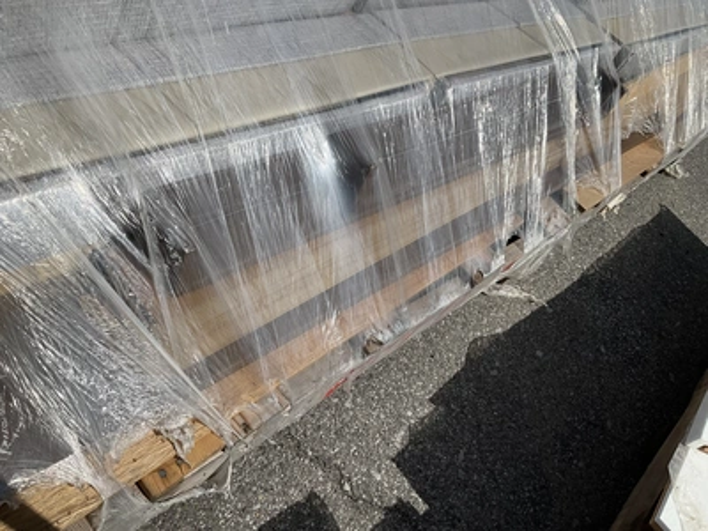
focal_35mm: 29
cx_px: 354
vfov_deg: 48.2
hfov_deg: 61.7
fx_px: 593
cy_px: 266
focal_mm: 3
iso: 25
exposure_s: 1/5263
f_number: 1.8
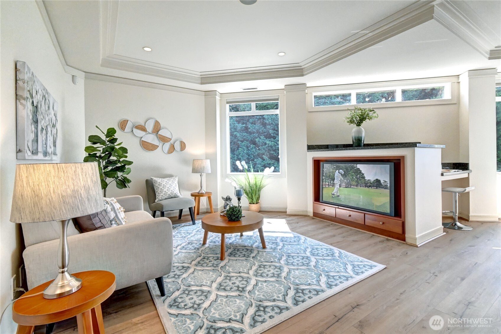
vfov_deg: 77.3
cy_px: 167
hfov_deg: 100.4
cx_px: 250
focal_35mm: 15
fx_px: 209
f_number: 11
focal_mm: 10
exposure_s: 1/15
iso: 3200
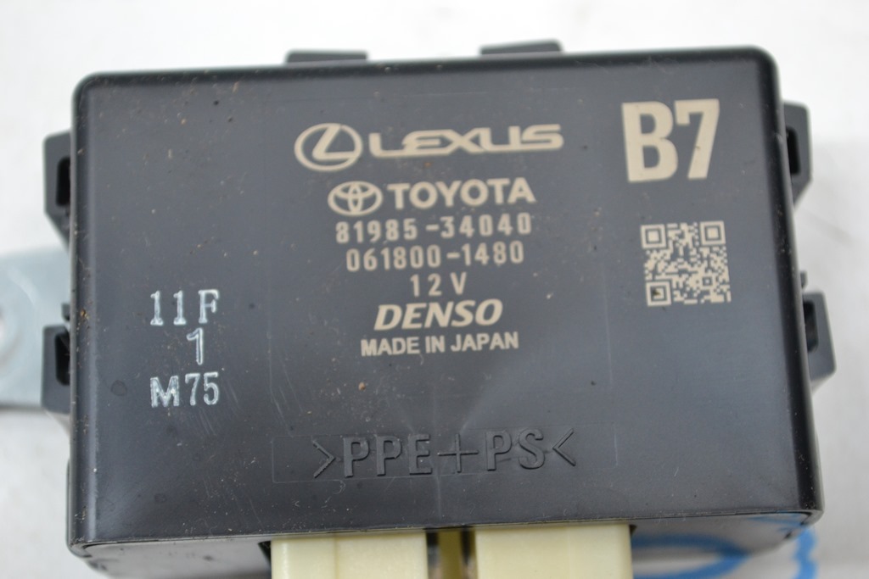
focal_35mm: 82
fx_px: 1992
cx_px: 434
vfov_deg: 16.6
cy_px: 290
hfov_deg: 24.6
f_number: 5.6
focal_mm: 55
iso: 1000
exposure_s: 1/60
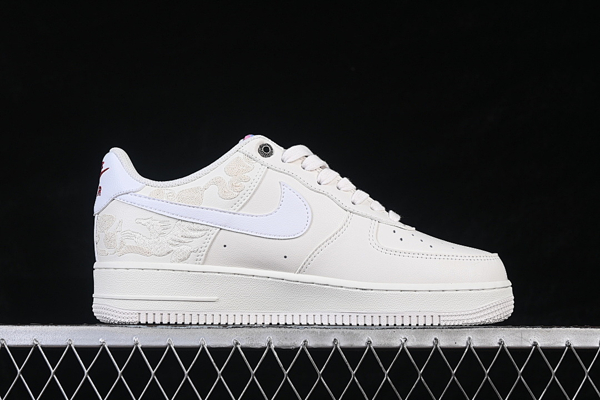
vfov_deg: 18.2
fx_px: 1250
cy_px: 200
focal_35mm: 75
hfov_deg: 27.0
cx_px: 300
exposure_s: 1/80
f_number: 8
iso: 160
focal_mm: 50
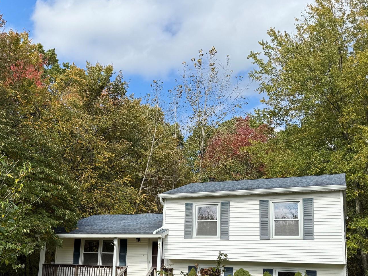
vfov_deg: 36.9
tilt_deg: +9.8
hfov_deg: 48.7
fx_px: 404
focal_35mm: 38
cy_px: 204
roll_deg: -2.5
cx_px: 148
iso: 80
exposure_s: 1/3413
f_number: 1.78
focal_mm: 6.76
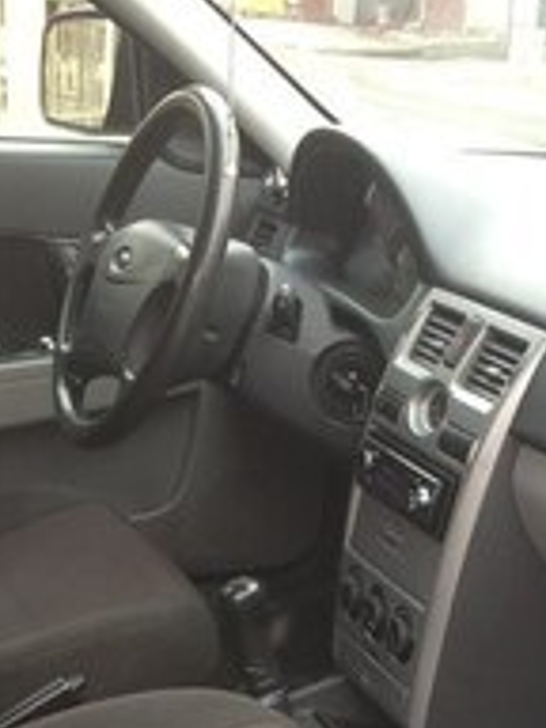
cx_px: 326
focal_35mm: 75
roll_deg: -1.7
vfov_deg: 24.3
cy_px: 804
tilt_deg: -29.2
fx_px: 1577
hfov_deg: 19.6
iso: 40
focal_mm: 4.15
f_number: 2.2
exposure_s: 1/33
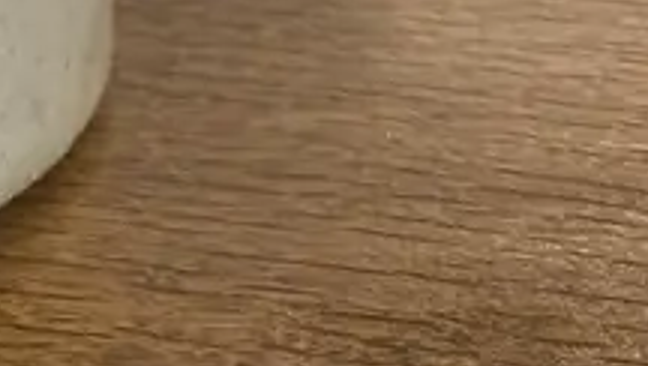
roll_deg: -0.8
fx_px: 2305
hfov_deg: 14.9
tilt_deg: -4.5
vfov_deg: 7.4
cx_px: -300
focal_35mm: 134
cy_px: -927
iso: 50
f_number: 1.8
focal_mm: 4.25
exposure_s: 1/100
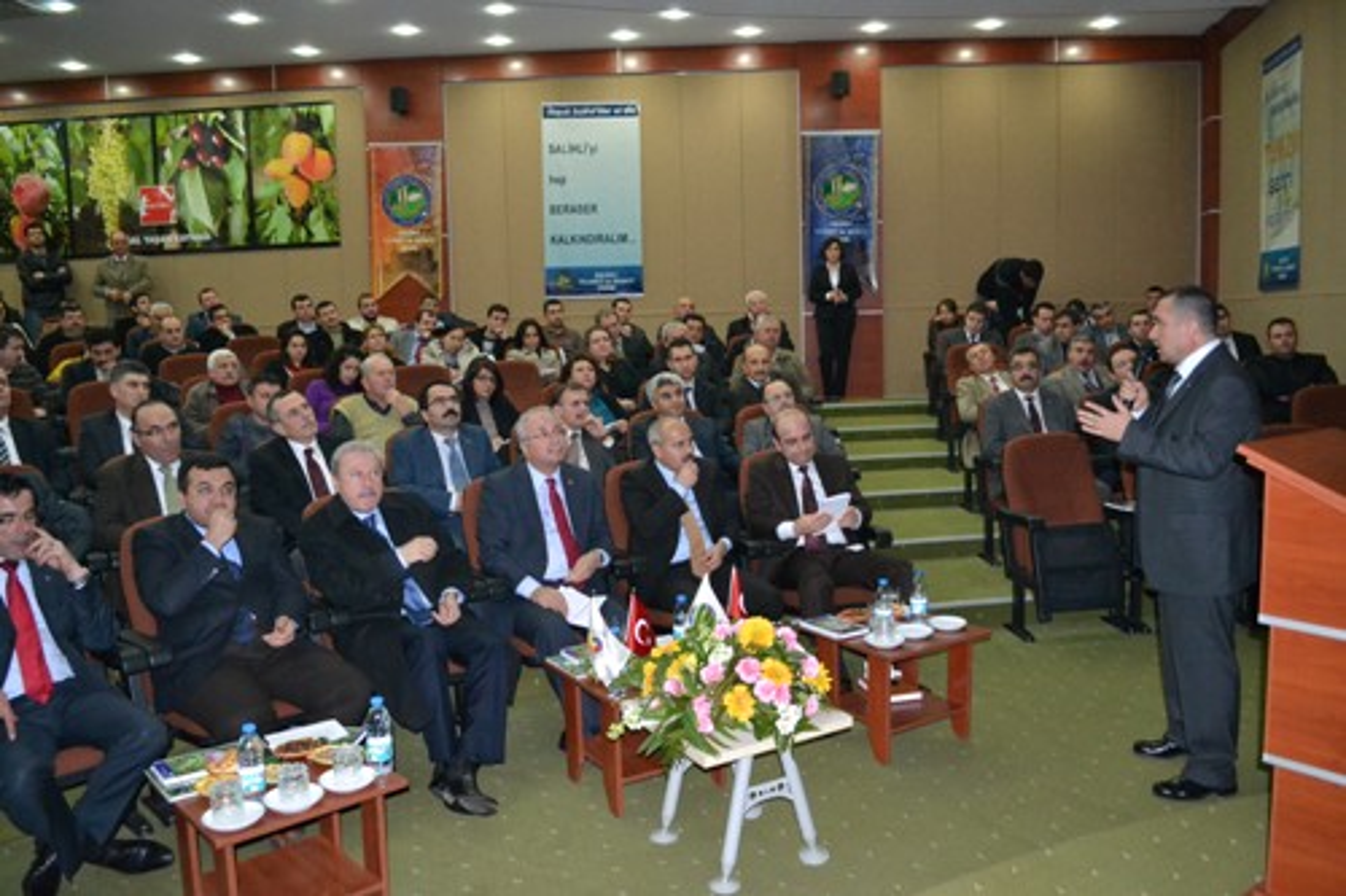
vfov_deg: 47.9
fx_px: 1009
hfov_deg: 67.4
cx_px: 673
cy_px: 448
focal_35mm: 27
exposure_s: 1/60
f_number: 3.5
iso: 3200
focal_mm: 18
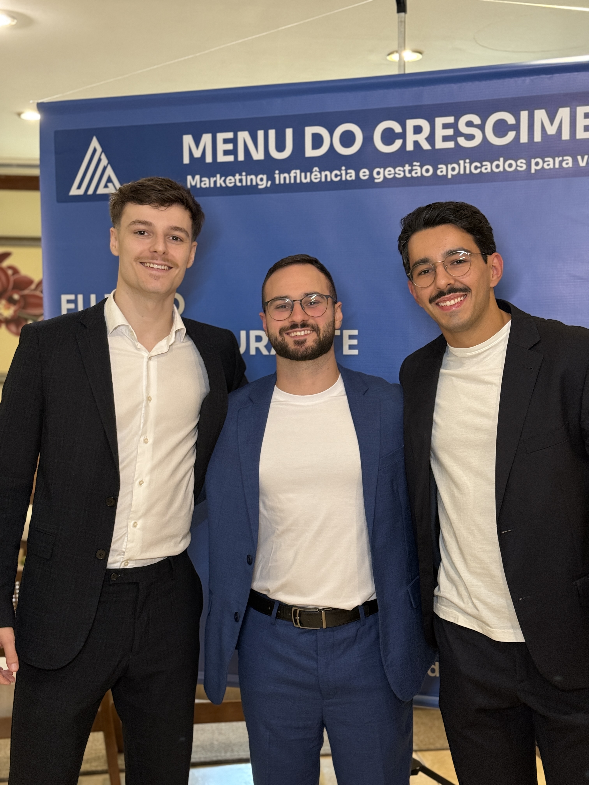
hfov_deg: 30.3
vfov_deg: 39.7
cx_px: 294
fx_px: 1089
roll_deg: +0.2
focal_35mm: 48
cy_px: 392
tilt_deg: -4.1
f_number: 1.78
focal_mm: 6.76
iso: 320
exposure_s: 1/40
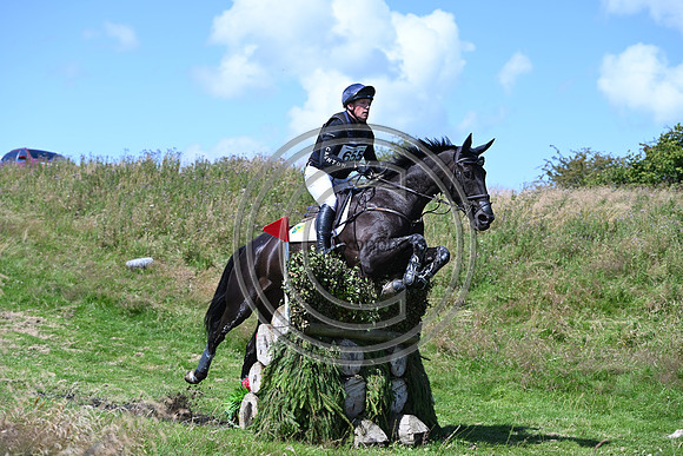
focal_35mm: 70
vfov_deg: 19.5
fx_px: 1328
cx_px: 342
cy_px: 228
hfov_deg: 28.8
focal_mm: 70
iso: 220
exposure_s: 1/1250
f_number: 4.5
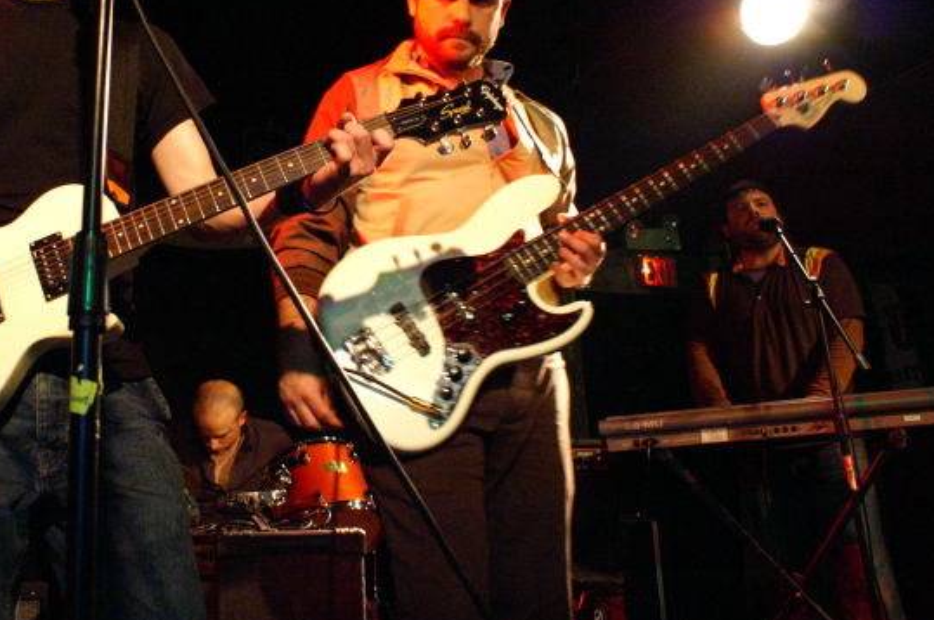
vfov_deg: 33.1
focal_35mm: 40
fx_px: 1037
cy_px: 219
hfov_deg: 48.0
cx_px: 344
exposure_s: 1/15
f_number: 5.6
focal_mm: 18
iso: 3200
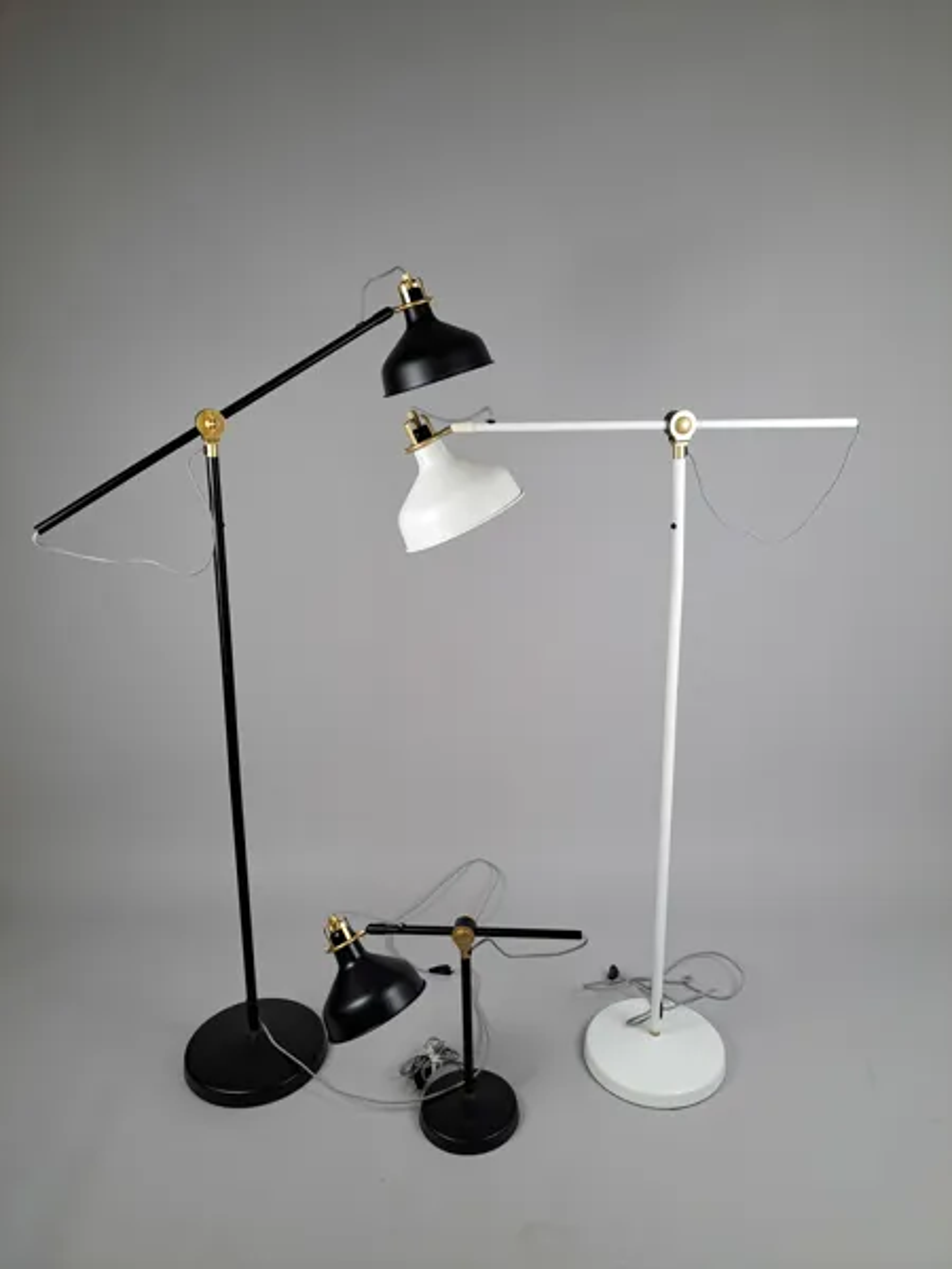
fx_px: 880
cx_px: 476
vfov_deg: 71.6
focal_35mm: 24
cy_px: 634
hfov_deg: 56.8
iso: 50
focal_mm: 5.23
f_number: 1.8
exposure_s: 1/50
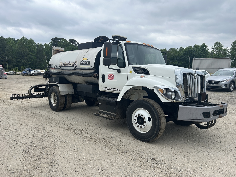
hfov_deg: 67.3
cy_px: 88
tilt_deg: -6.3
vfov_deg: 53.1
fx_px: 177
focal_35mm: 26
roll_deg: +0.0
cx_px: 118
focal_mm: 5.7
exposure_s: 1/1698
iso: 50
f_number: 1.5
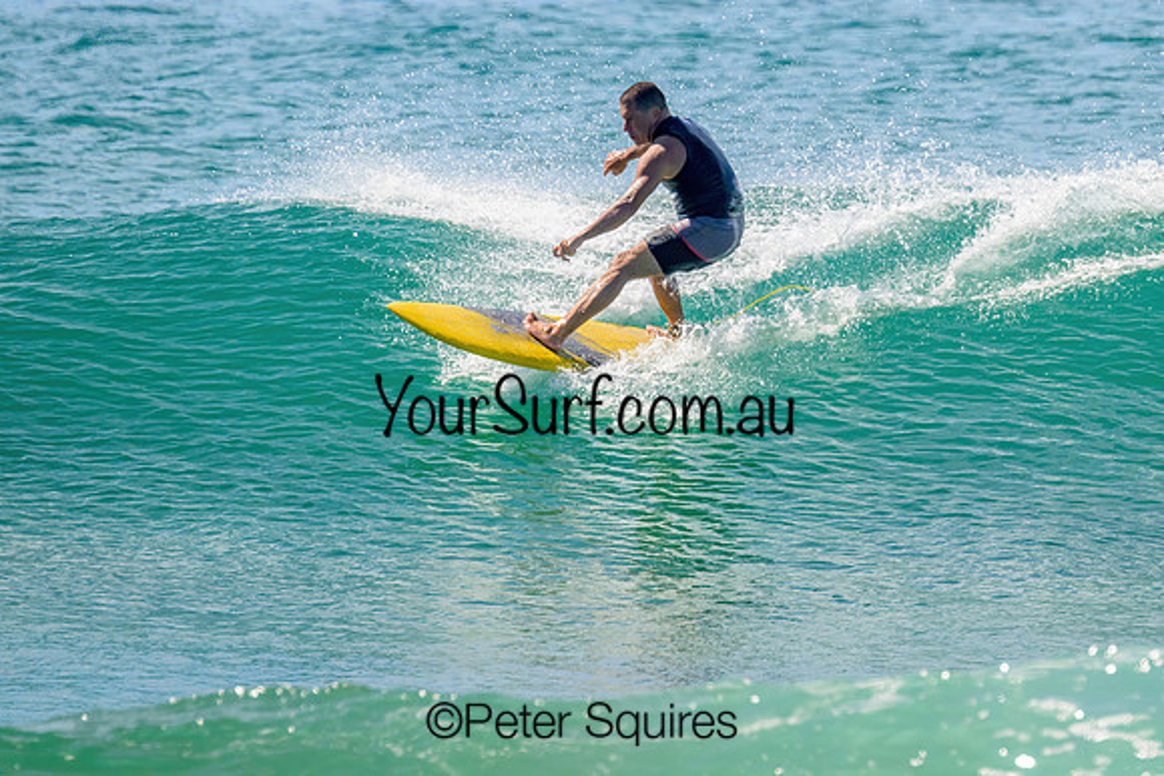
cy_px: 242
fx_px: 27130
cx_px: 800
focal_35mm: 839
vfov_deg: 1.6
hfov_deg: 2.5
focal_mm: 610
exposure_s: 1/2000
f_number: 11
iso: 800
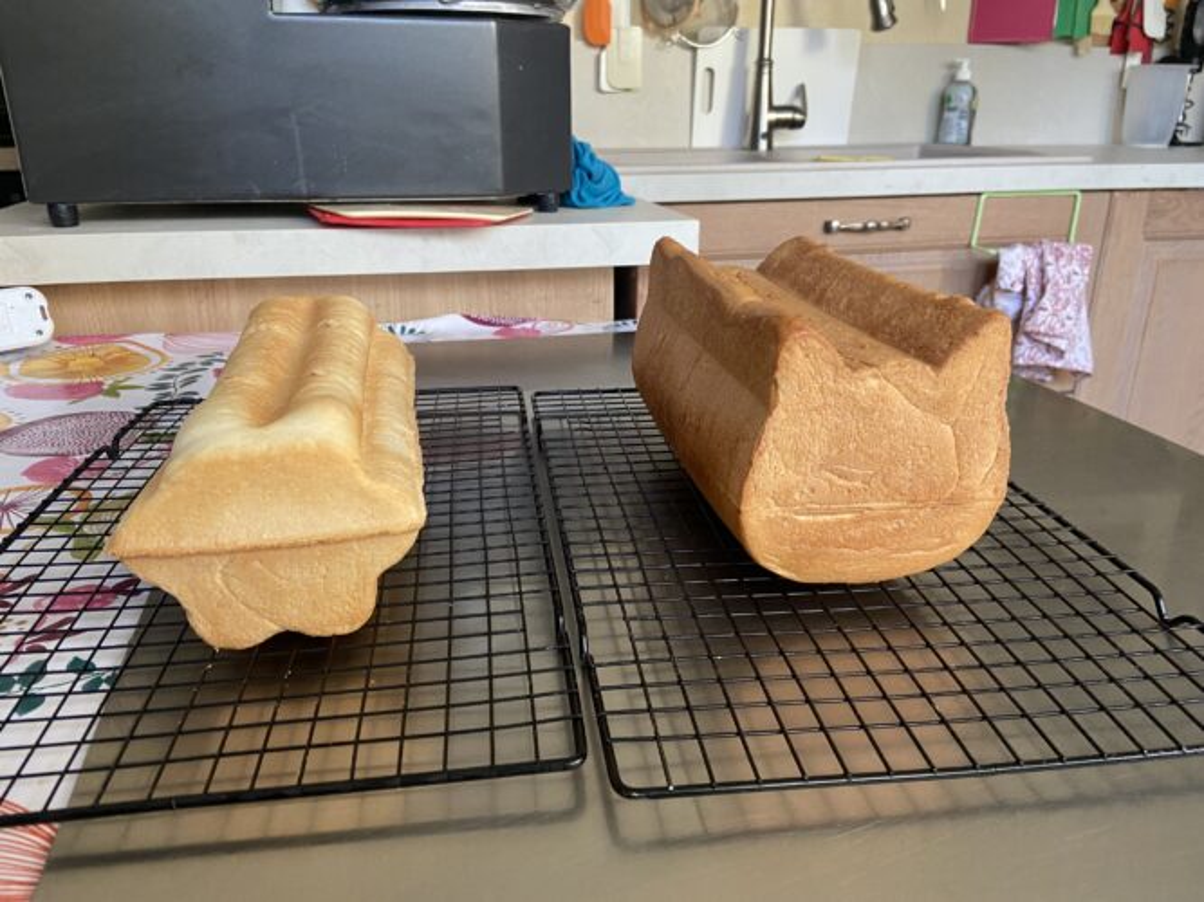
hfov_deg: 67.3
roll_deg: -0.2
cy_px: 451
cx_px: 602
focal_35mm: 26
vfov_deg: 53.0
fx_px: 904
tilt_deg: -21.0
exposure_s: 1/60
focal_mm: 4.25
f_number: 1.8
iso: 200
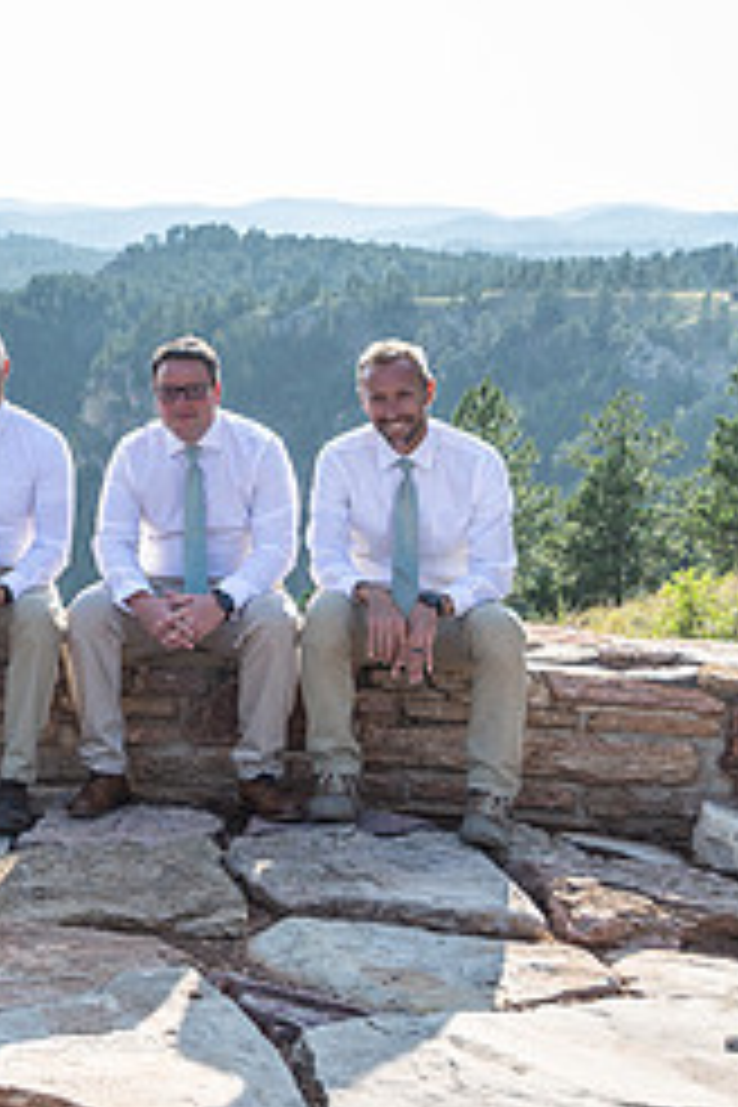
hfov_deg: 16.7
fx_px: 2245
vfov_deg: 27.6
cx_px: -410
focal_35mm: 73
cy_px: 403
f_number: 3.5
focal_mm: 31
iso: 125
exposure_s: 1/400
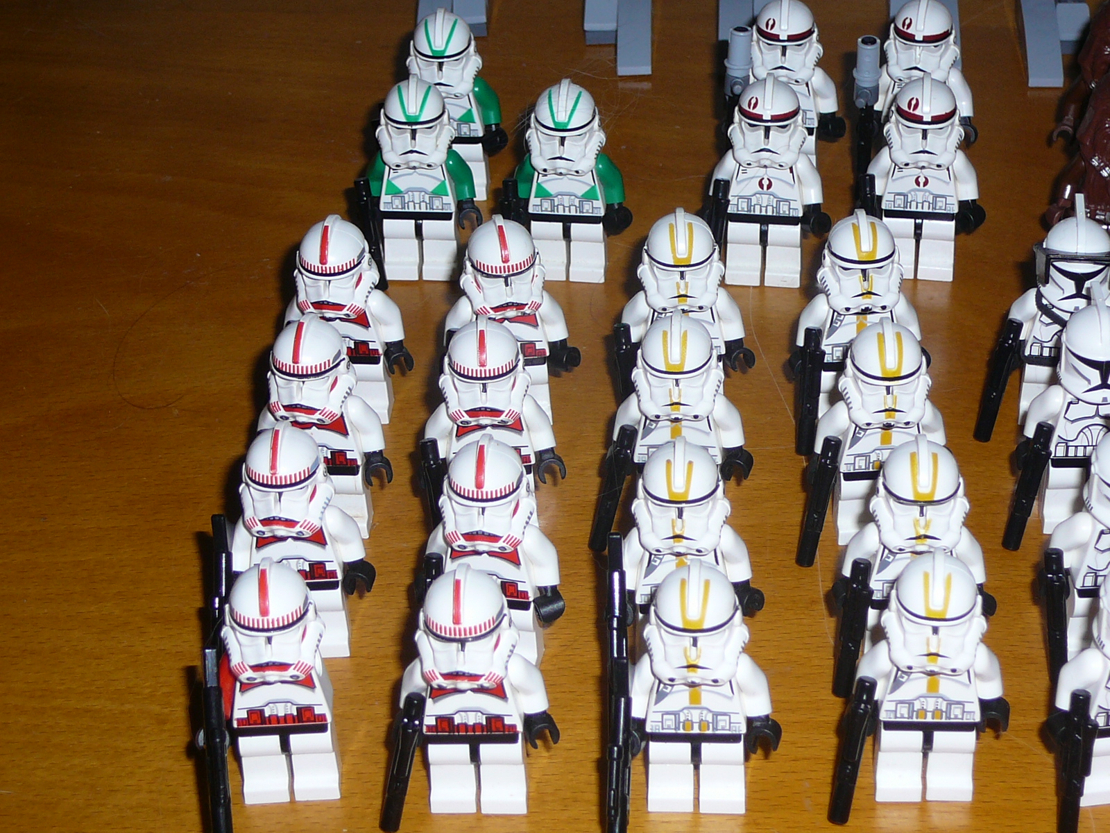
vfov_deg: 19.4
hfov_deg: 25.7
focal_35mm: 76
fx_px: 2437
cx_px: 555
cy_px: 416
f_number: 3.6
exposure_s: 1/30
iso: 80
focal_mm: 9.1
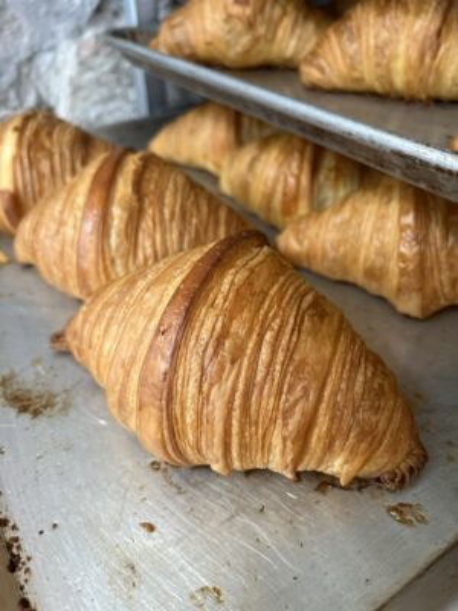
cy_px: 306
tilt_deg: -37.7
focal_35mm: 26
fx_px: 459
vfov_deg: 67.3
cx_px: 229
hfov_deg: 53.1
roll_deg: +2.6
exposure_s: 1/60
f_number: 1.5
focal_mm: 5.7
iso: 500
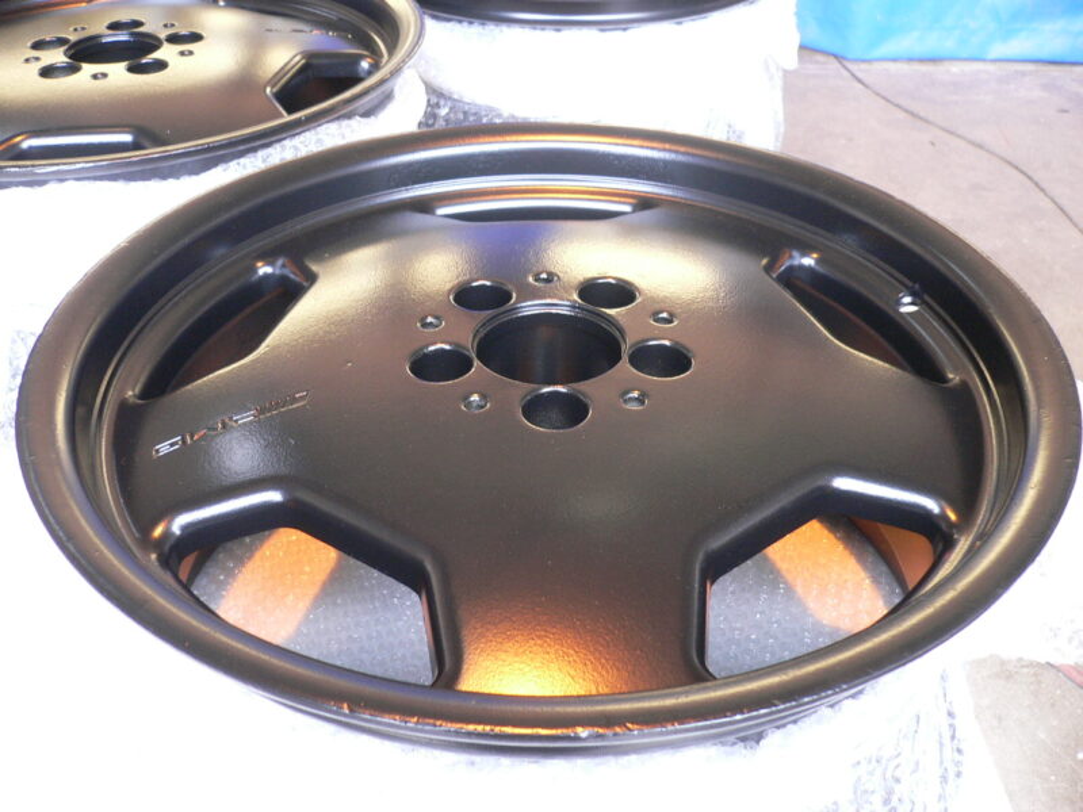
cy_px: 406
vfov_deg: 40.7
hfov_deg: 52.6
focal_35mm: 35
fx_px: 1095
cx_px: 542
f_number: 2.8
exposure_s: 1/13
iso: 200
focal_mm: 5.8
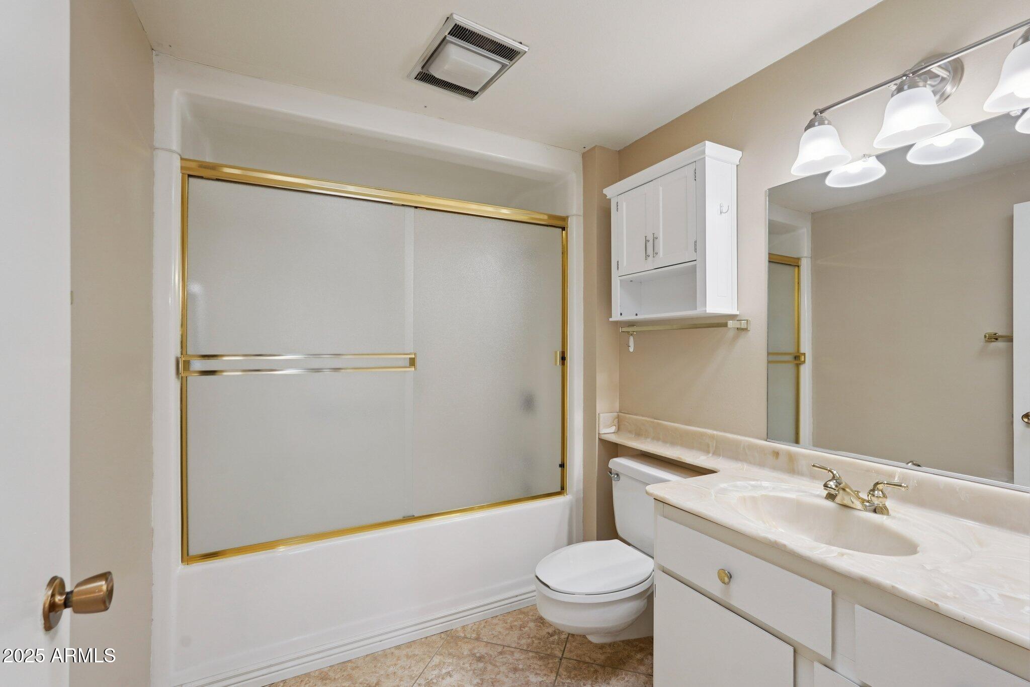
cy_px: 344
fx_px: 458
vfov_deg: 73.7
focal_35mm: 16
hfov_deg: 96.7
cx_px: 515
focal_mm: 16
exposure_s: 1/13
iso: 400
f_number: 8
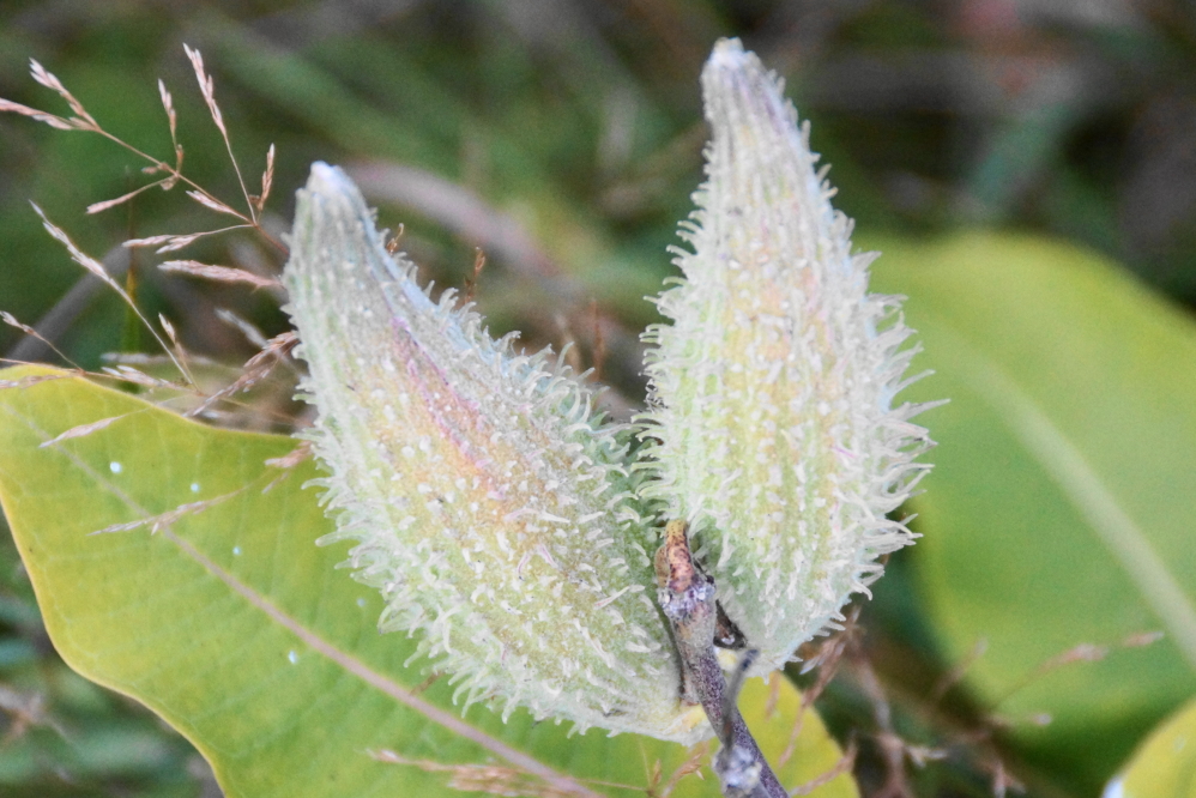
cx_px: 598
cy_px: 399
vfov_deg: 4.6
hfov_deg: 6.9
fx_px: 9969
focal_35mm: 300
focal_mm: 200
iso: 1600
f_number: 6.3
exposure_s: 1/320
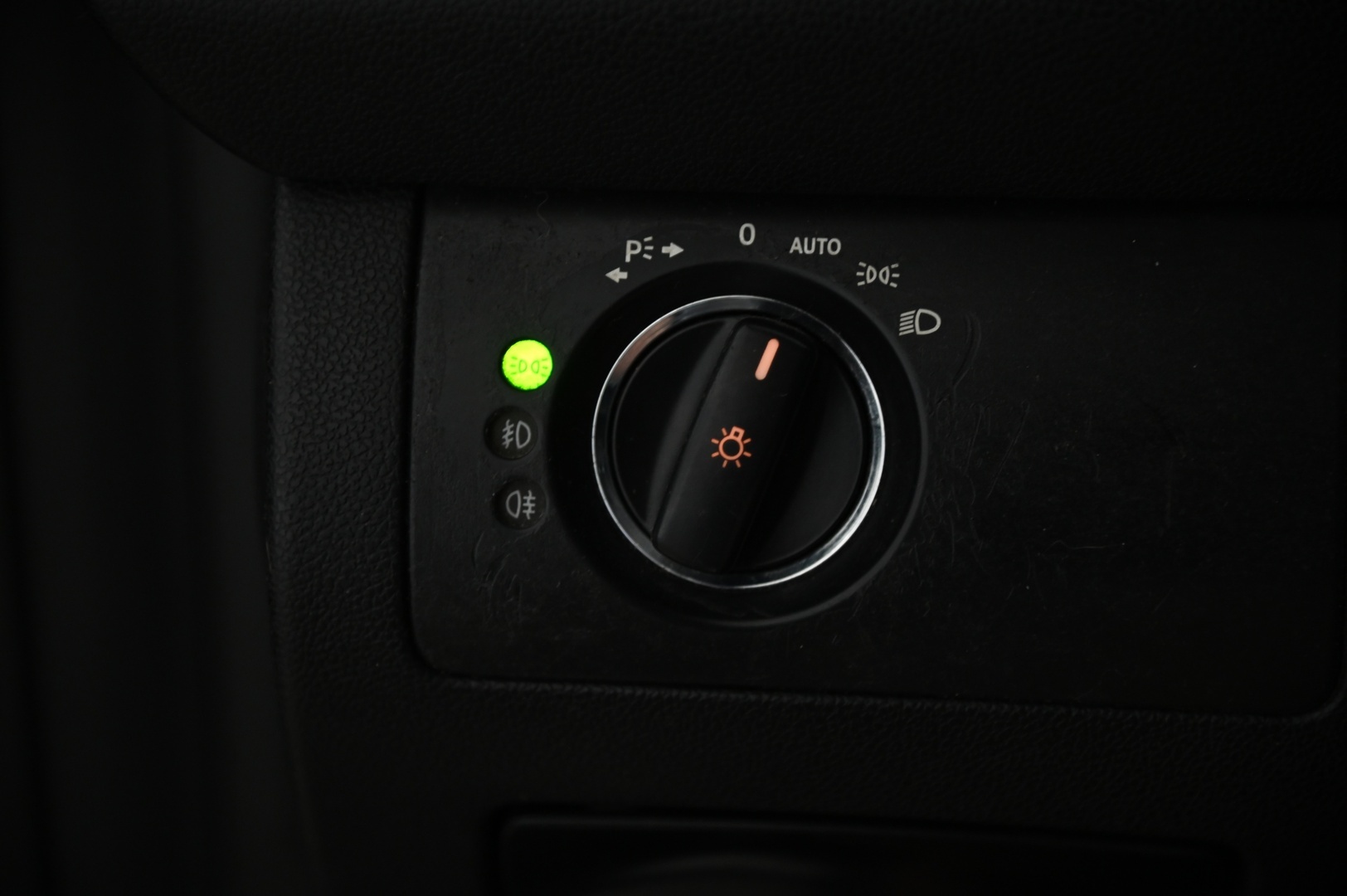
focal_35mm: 98
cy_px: 448
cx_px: 674
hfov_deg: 20.8
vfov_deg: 13.9
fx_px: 3664
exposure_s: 1/40
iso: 2000
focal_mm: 98
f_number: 4
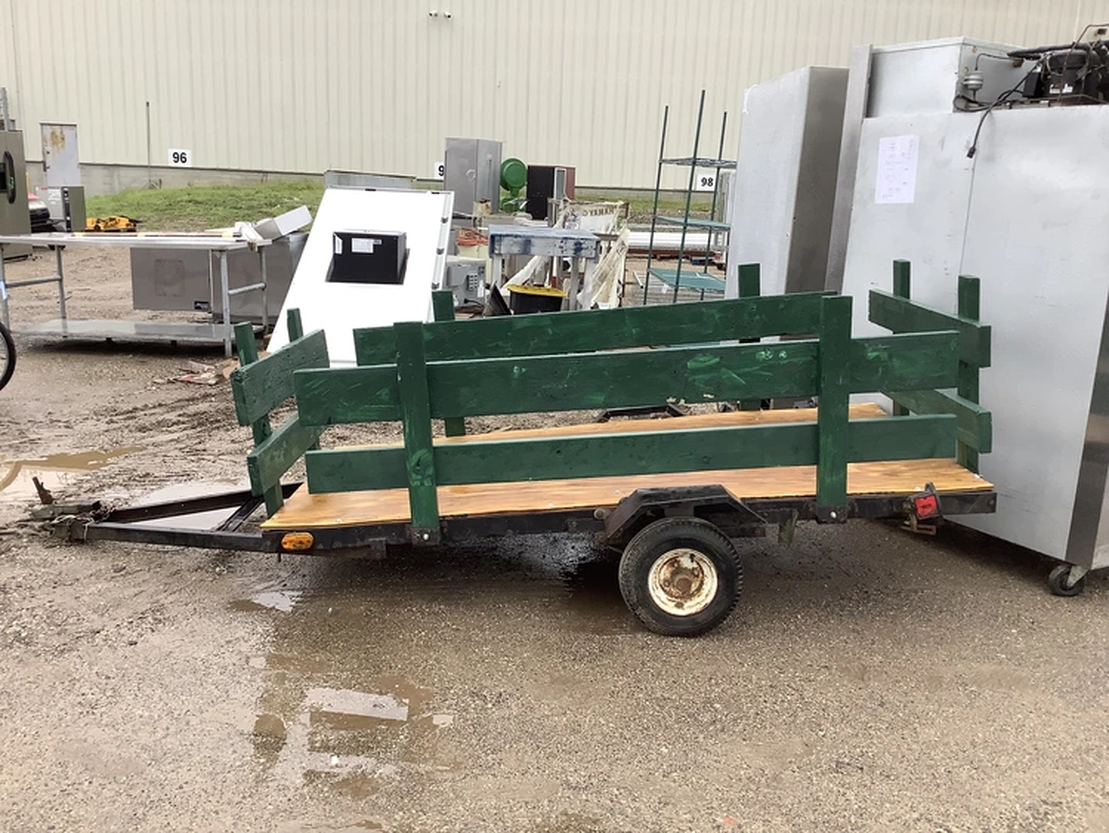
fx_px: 993
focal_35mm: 31
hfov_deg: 58.3
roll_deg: -2.0
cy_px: 416
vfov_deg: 45.5
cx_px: 554
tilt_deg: -12.9
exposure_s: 1/100
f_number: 2.4
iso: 64
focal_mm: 3.3
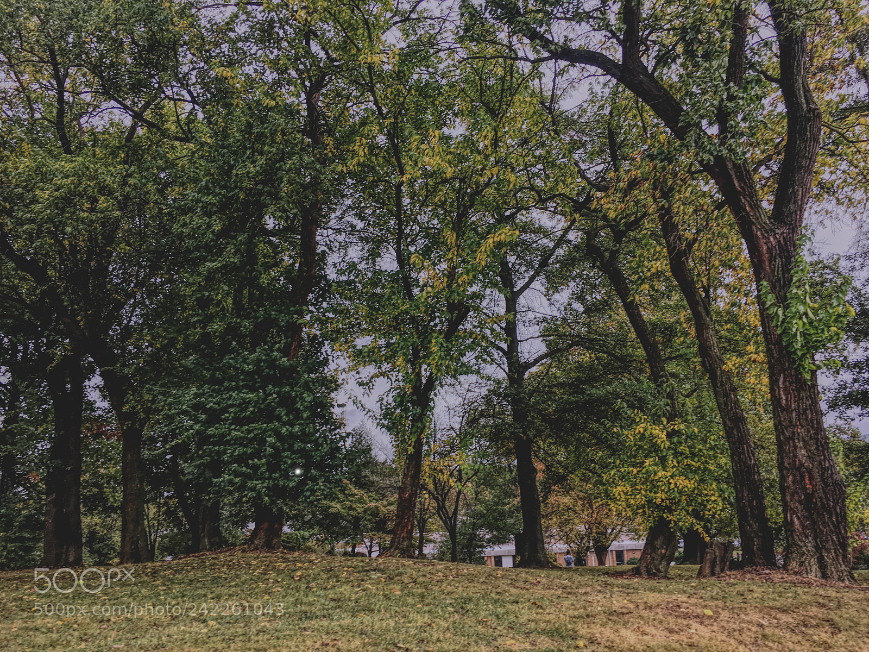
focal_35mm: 29
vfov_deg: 48.2
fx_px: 728
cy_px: 326
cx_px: 434
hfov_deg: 61.7
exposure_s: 1/246
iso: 25
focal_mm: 4
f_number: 2.2
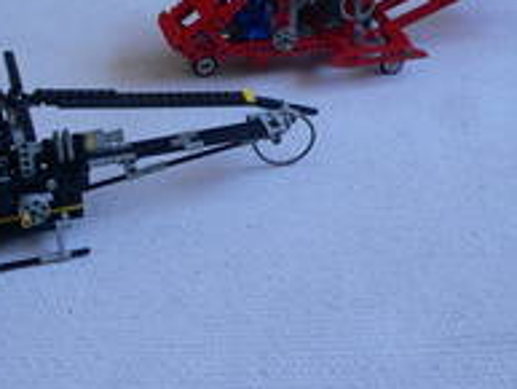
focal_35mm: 67
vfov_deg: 21.7
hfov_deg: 28.8
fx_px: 1001
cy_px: 75
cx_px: 193
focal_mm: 6
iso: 200
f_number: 2.8
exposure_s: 1/50
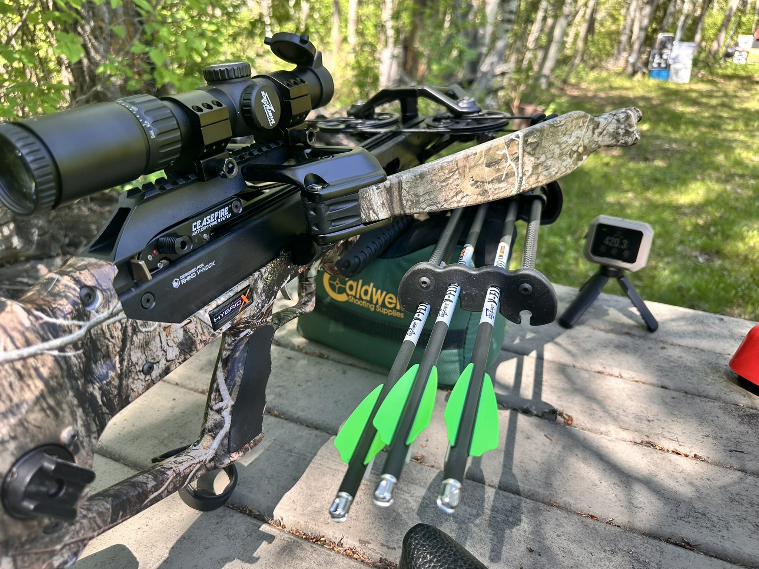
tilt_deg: -29.4
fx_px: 526
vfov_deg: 56.8
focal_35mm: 24
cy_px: 284
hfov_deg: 71.6
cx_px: 380
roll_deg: -0.4
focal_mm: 6.86
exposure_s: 1/381
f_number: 1.78
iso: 80
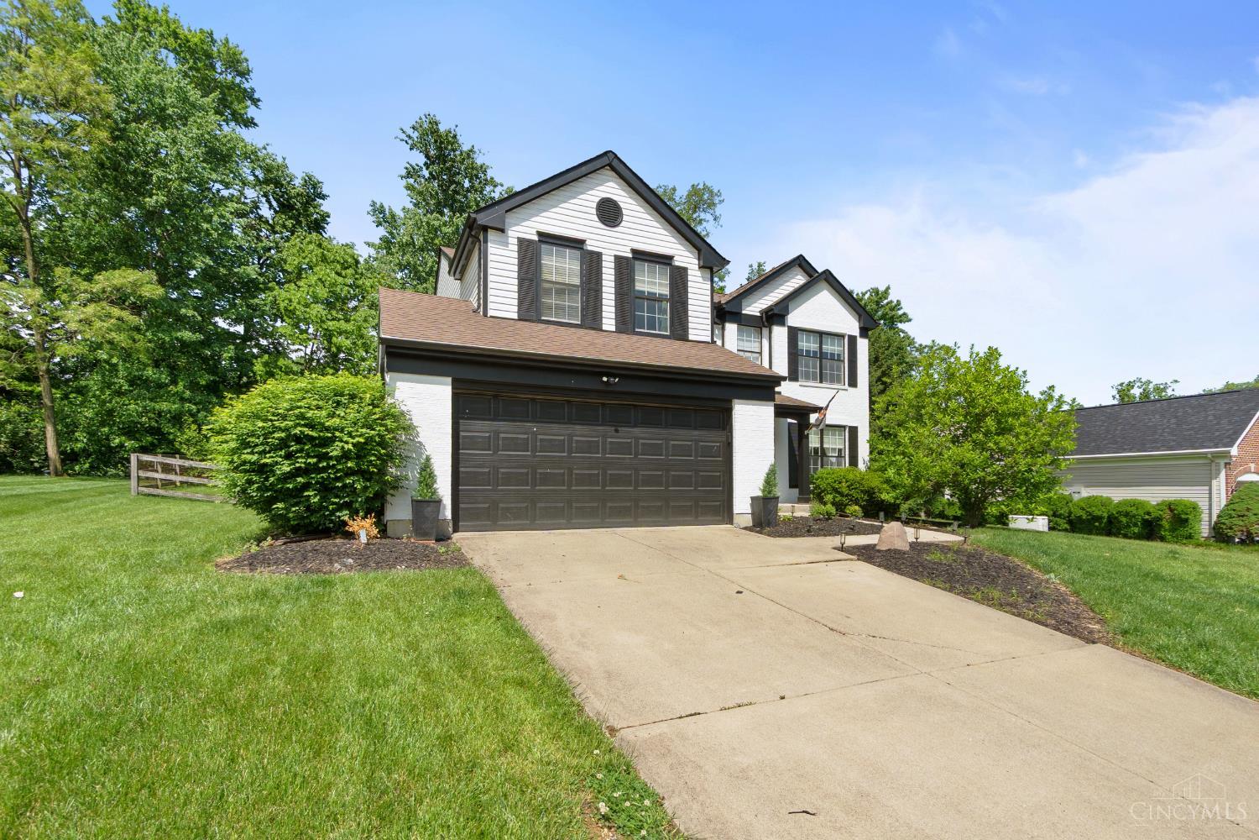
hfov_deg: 100.4
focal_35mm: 15
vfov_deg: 77.3
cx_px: 630
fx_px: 525
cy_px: 420
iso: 400
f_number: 8
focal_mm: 10
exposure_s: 1/250
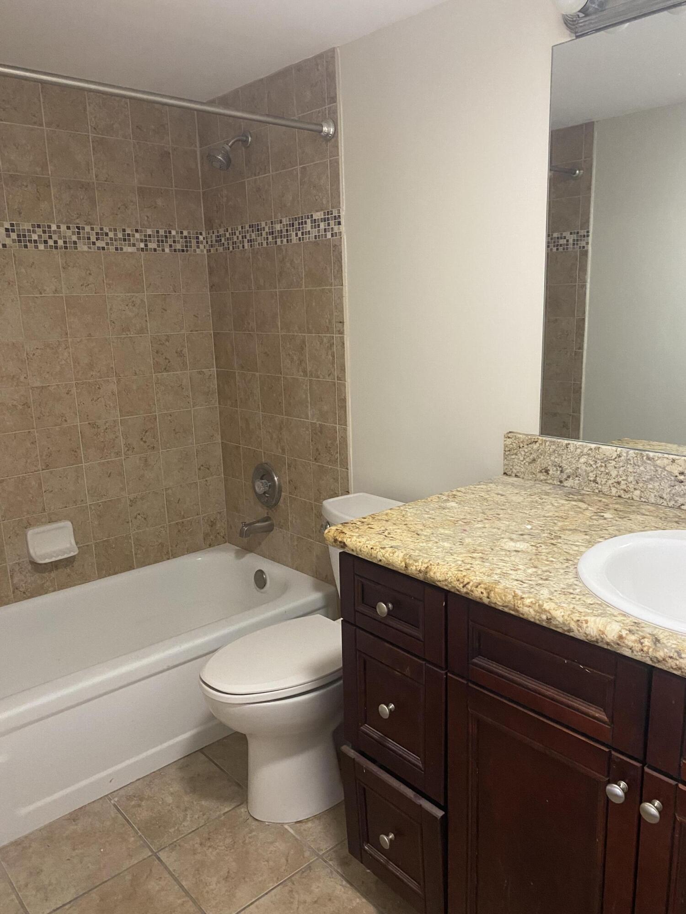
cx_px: 343
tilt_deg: -10.8
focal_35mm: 26
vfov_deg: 67.3
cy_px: 457
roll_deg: +2.1
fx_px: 687
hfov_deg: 53.1
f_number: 1.8
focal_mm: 4.25
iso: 320
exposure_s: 1/40
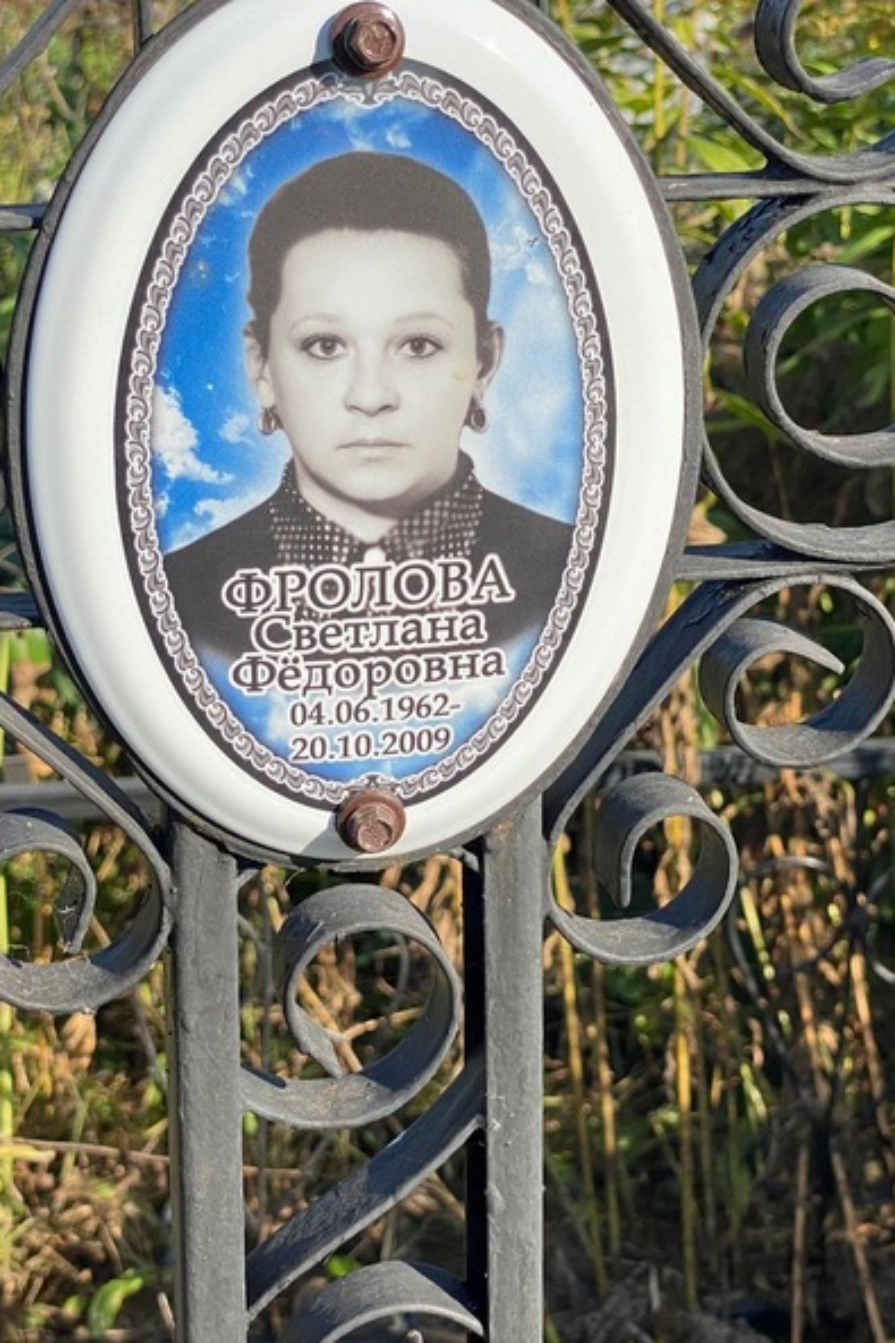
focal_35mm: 73
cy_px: 677
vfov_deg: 27.7
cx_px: 542
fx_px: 2724
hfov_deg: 18.6
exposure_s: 1/1043
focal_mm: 6
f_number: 2
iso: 20
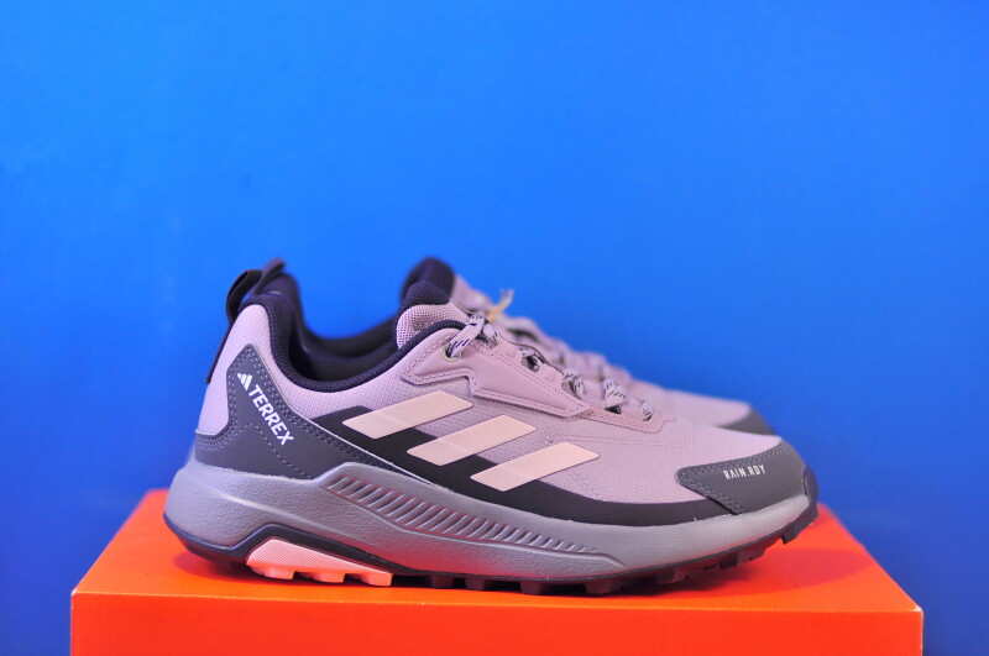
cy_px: 328
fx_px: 2057
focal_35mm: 75
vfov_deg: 18.1
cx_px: 494
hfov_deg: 27.0
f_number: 2
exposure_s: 1/320
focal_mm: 50
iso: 250
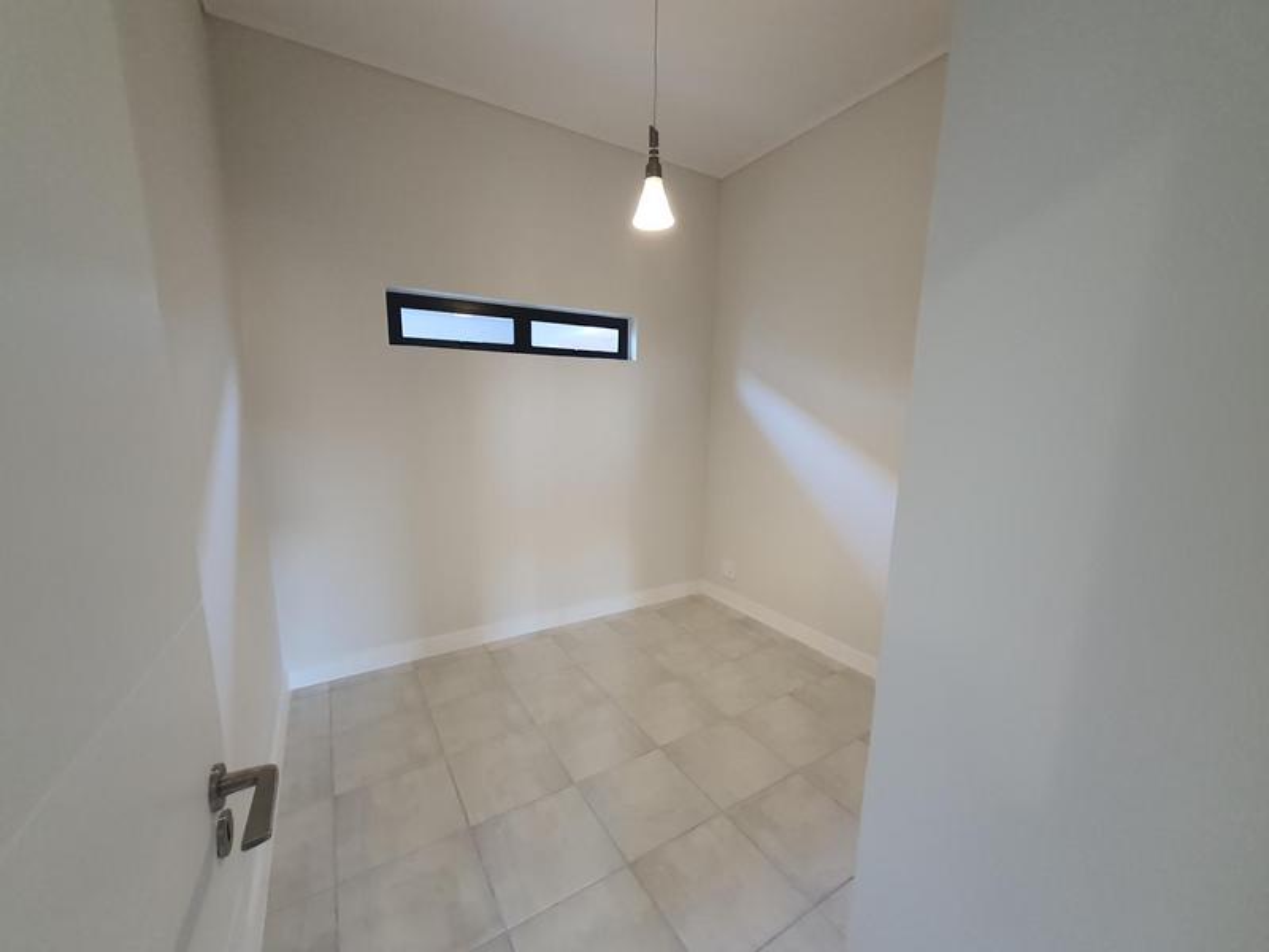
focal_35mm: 13
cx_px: 634
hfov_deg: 106.2
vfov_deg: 89.9
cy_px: 476
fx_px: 477
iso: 400
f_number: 2.2
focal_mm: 1.74
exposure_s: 1/50
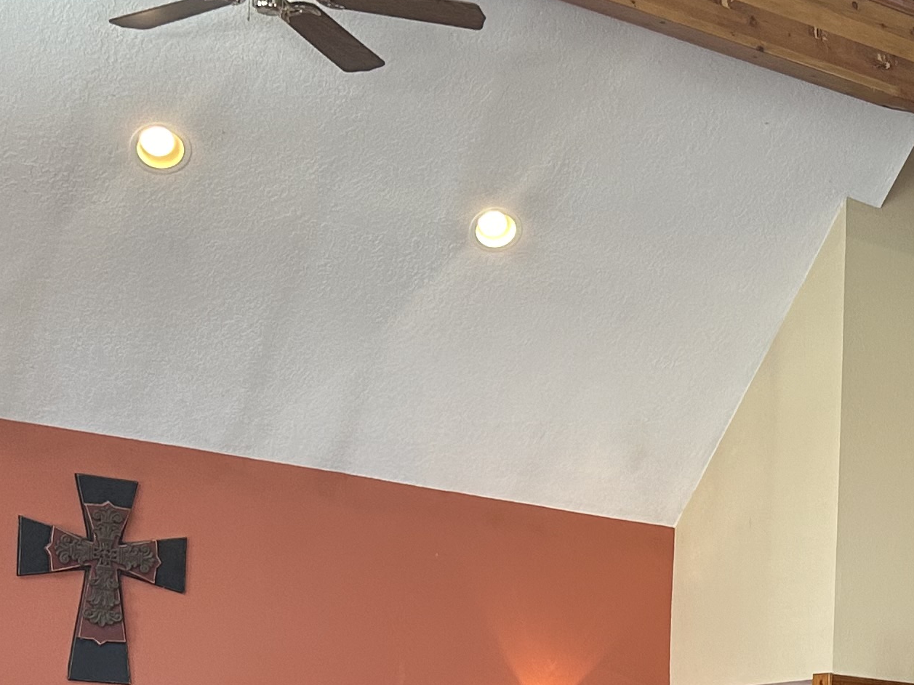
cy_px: 845
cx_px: 1039
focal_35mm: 77
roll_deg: -1.5
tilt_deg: +2.2
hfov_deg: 23.5
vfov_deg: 18.1
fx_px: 2033
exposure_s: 1/120
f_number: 1.78
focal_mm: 6.86
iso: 200
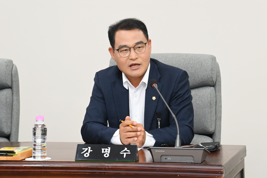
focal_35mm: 120
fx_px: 890
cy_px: 89
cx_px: 134
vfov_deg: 11.4
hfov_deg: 17.1
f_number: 6.3
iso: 2500
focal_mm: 120
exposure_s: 1/250
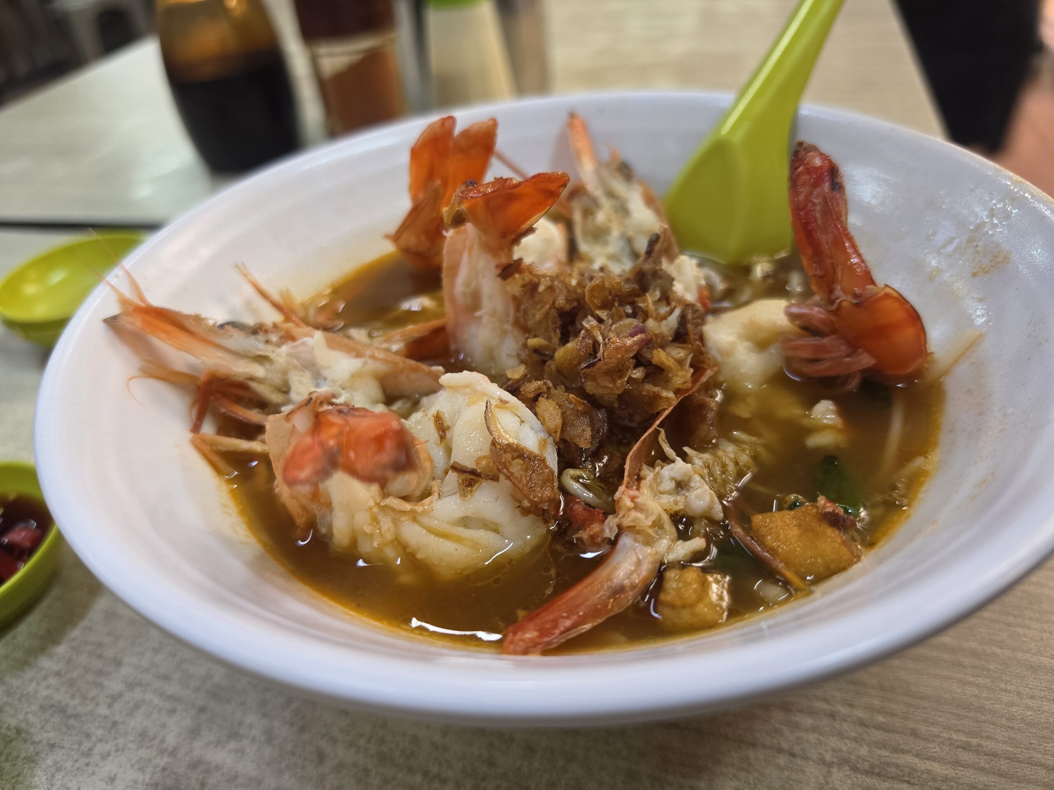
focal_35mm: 23
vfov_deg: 58.9
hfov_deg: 73.9
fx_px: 700
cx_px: 527
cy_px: 395
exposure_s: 1/100
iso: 125
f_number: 1.4
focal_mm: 6.5
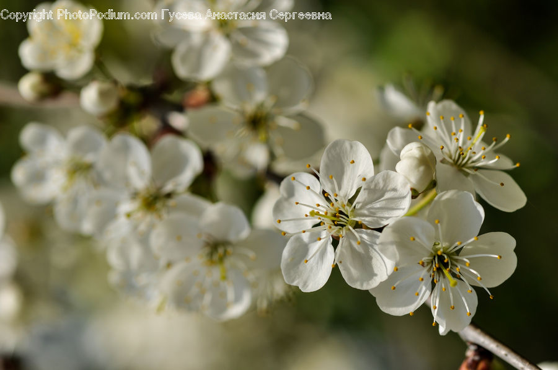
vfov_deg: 15.1
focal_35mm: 90
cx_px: 279
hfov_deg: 22.7
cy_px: 185
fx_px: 1393
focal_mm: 60
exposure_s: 1/1000
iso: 100
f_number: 5.6
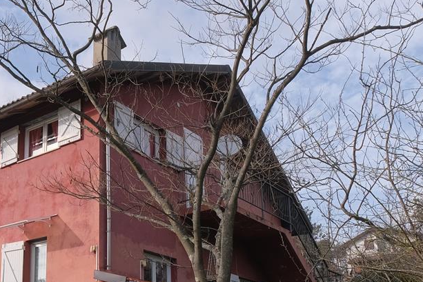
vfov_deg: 27.5
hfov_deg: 40.5
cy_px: 259
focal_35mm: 47
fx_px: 552
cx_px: 96
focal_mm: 10
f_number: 5.6
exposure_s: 1/750
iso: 320
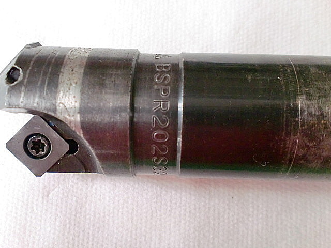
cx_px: 166
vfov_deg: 40.7
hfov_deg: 52.6
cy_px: 124
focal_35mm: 35
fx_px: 335
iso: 500
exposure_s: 1/60
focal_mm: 6.3
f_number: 3.1
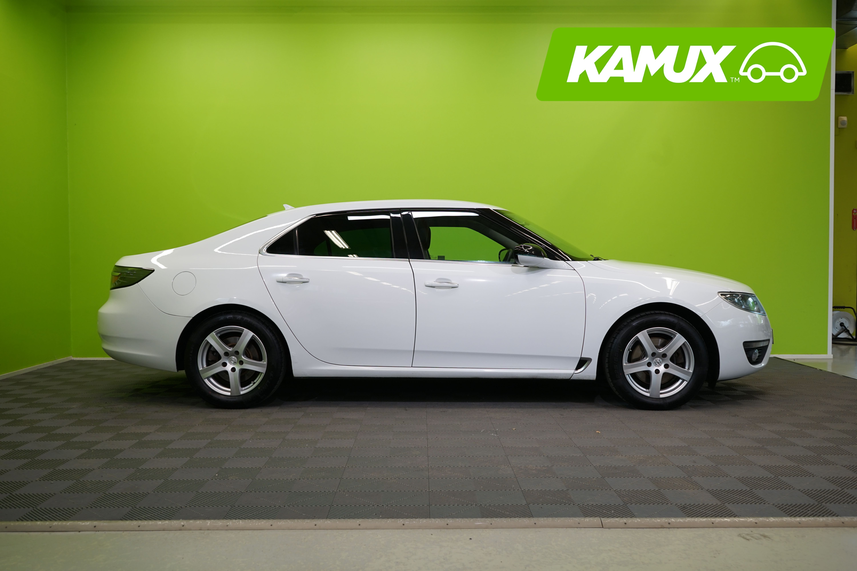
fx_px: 762
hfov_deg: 58.7
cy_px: 286
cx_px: 428
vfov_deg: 41.1
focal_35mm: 32
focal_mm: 32
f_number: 6.3
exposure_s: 1/40
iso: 400
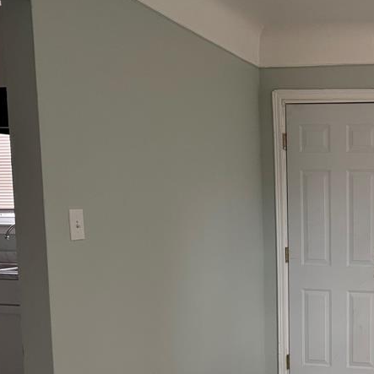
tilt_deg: -7.1
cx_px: 380
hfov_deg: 31.8
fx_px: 599
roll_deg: +0.3
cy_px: 280
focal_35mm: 49
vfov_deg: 34.0
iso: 320
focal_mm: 6.76
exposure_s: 1/60
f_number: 1.78
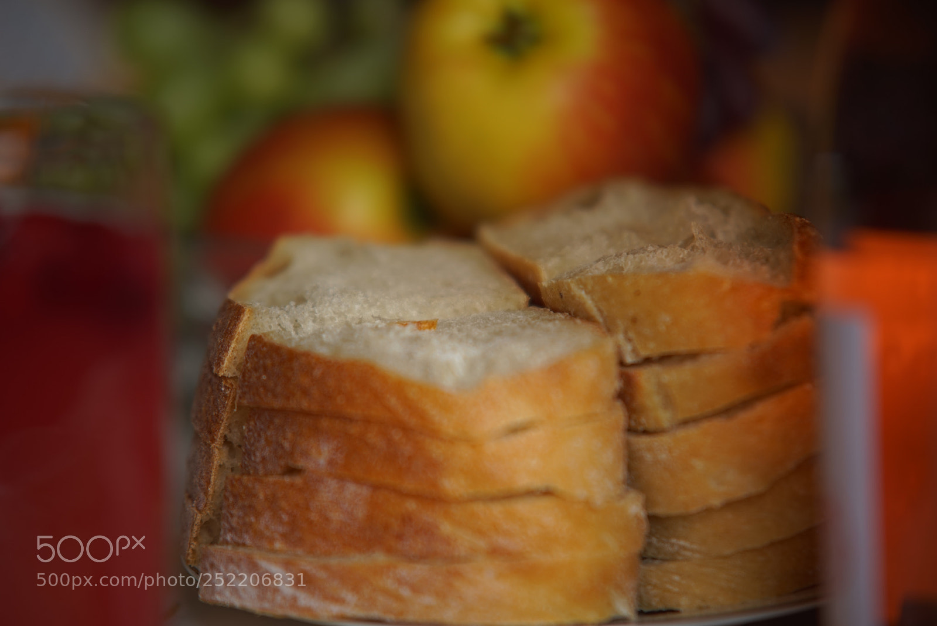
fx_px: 4660
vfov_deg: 7.7
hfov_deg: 11.5
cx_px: 468
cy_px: 313
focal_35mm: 179
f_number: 2.8
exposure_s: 1/45
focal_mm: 179
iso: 100
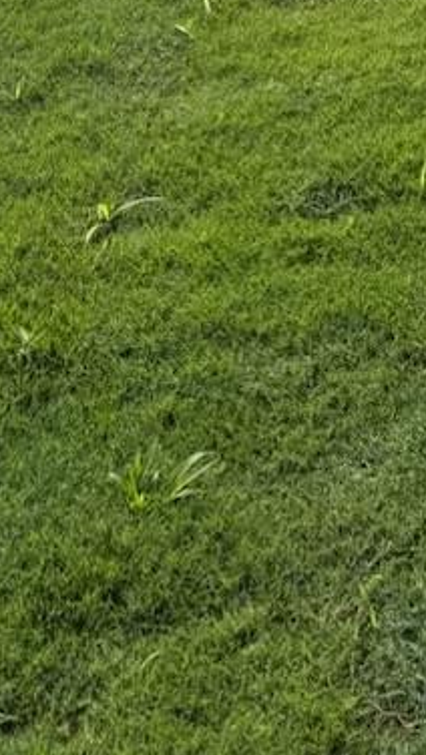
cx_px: 721
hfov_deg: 12.6
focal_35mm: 89
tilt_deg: -2.6
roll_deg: -1.5
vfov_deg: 19.2
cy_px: -528
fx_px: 1784
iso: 80
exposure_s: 1/7353
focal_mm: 6.76
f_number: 1.78
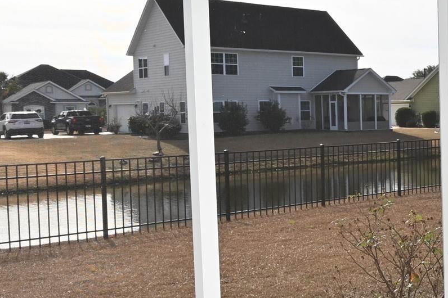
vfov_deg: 25.0
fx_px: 672
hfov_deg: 29.3
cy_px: 128
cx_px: 593
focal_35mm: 54
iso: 100
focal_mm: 14
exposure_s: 1/200
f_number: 9
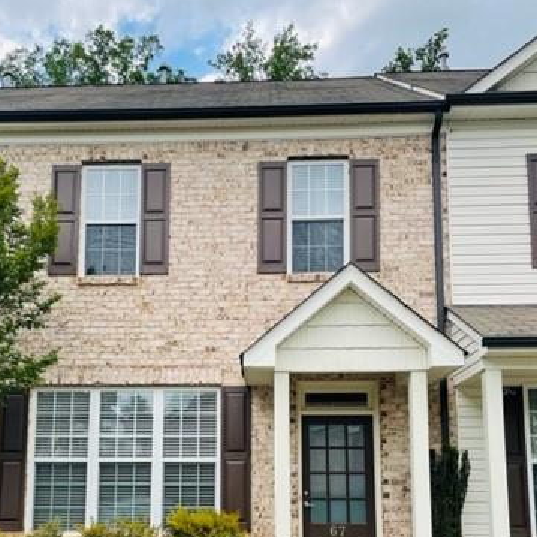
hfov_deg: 40.8
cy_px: 402
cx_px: 226
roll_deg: -0.1
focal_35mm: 41
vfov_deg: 39.8
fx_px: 720
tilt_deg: +8.5
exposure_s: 1/2132
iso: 32
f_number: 1.6
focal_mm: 4.2
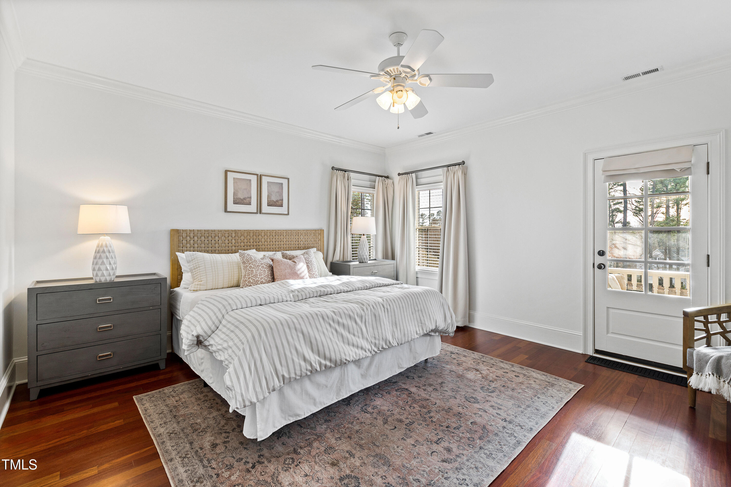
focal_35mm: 15
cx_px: 366
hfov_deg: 100.4
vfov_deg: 77.3
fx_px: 305
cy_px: 244
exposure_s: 1/2.5
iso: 100
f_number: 8
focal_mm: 10
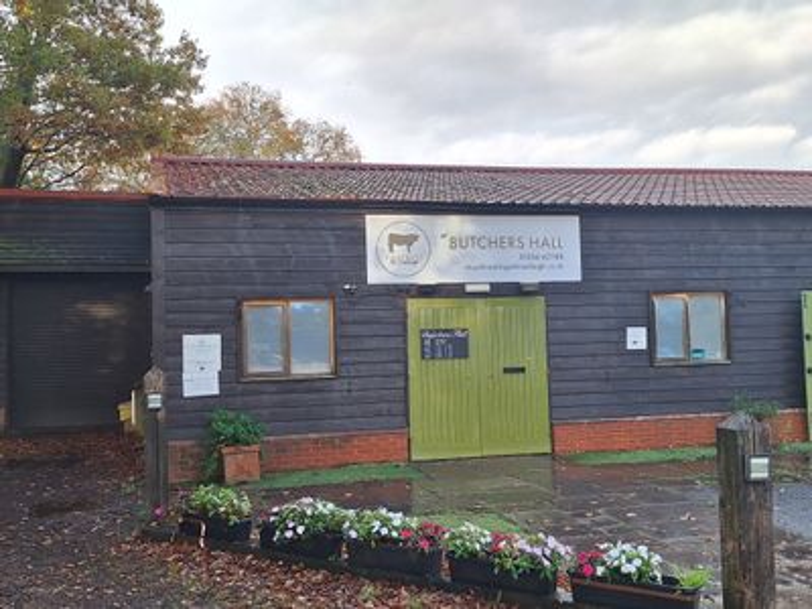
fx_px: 540
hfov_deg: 73.9
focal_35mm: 23
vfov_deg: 58.9
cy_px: 304
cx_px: 406
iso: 40
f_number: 1.8
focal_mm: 5.54
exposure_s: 1/152
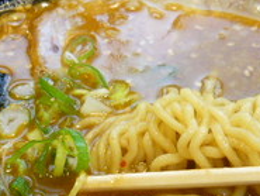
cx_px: 159
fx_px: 564
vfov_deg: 19.2
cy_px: 187
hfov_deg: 25.9
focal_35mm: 75
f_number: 2.8
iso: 400
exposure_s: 1/30
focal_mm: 5.5
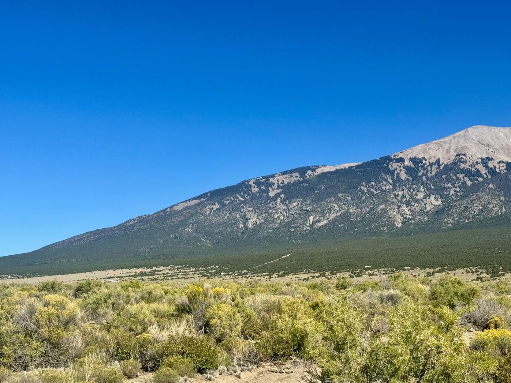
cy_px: 202
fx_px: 812
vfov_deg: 26.6
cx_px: 224
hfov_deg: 34.9
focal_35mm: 55
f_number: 1.78
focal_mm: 6.76
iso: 64
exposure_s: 1/5376
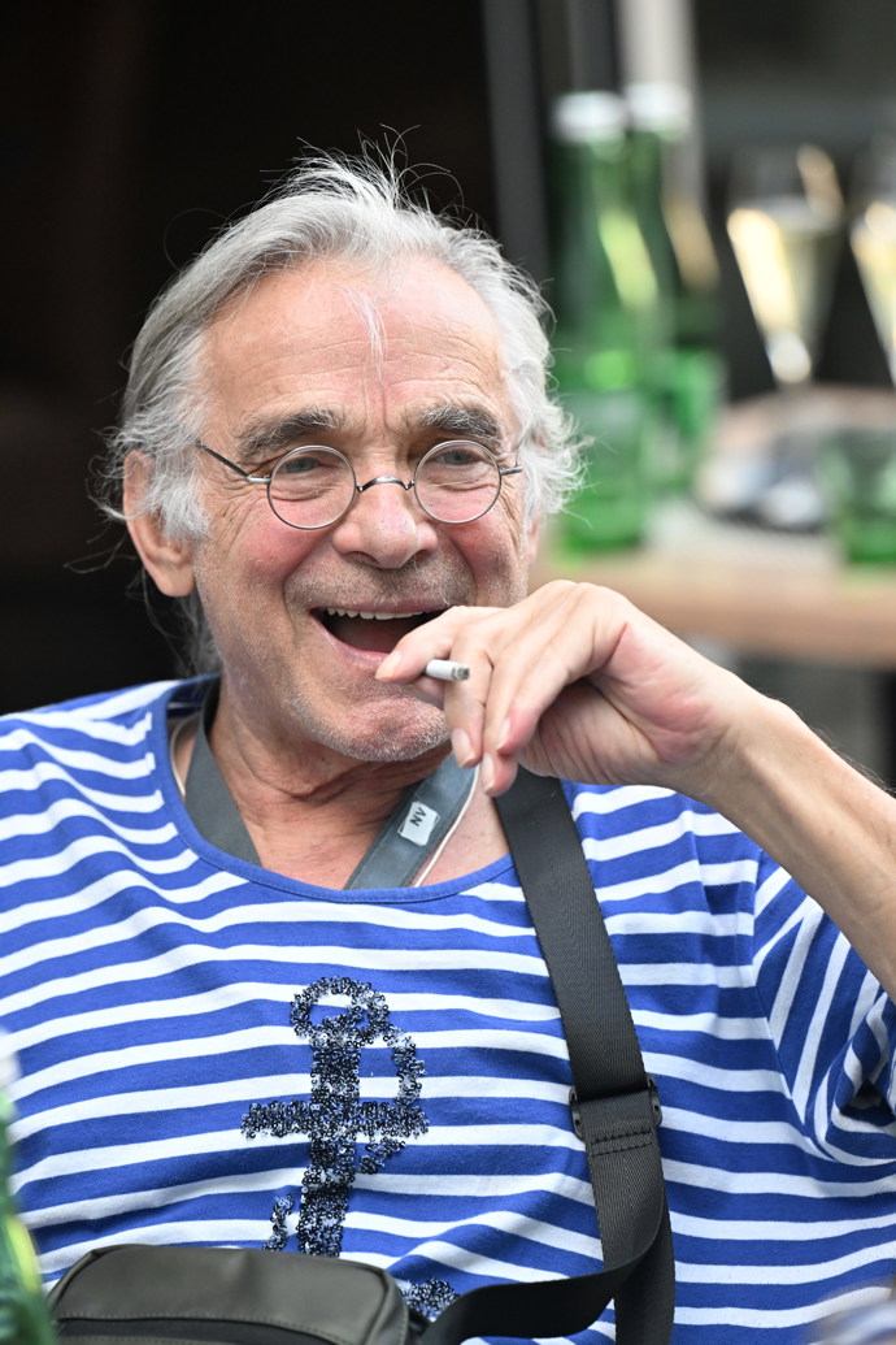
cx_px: 448
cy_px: 672
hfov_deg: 6.9
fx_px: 7466
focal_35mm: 200
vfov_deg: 10.3
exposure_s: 1/640
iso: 2000
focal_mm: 200
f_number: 4
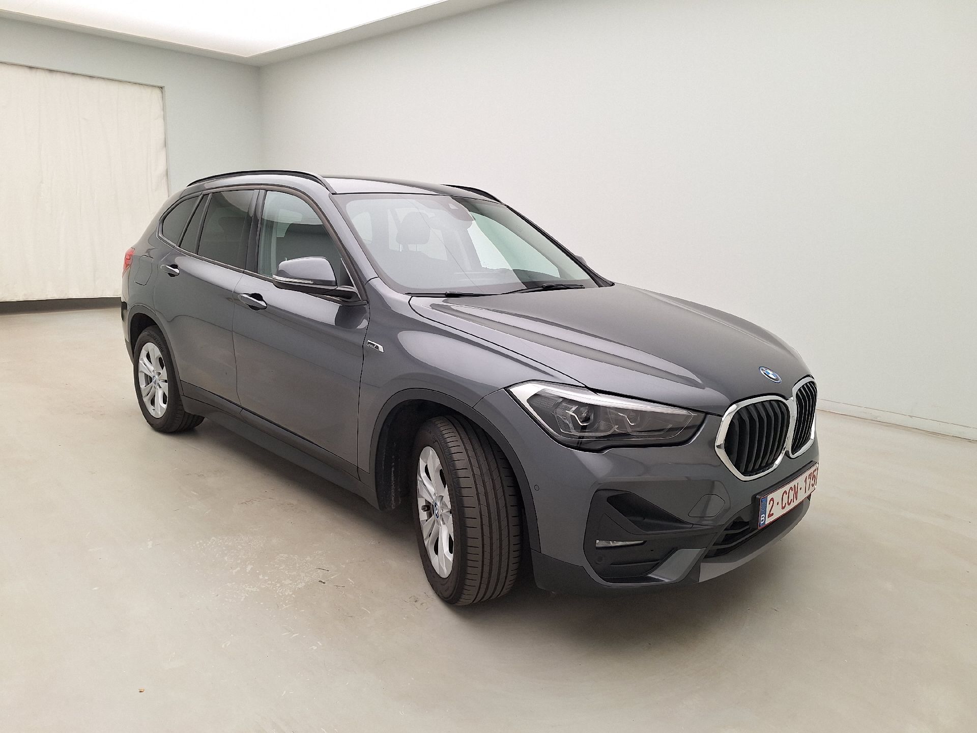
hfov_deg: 73.9
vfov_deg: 58.9
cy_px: 366
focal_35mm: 23
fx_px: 649
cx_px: 488
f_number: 1.8
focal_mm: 5.54
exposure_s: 1/100
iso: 40
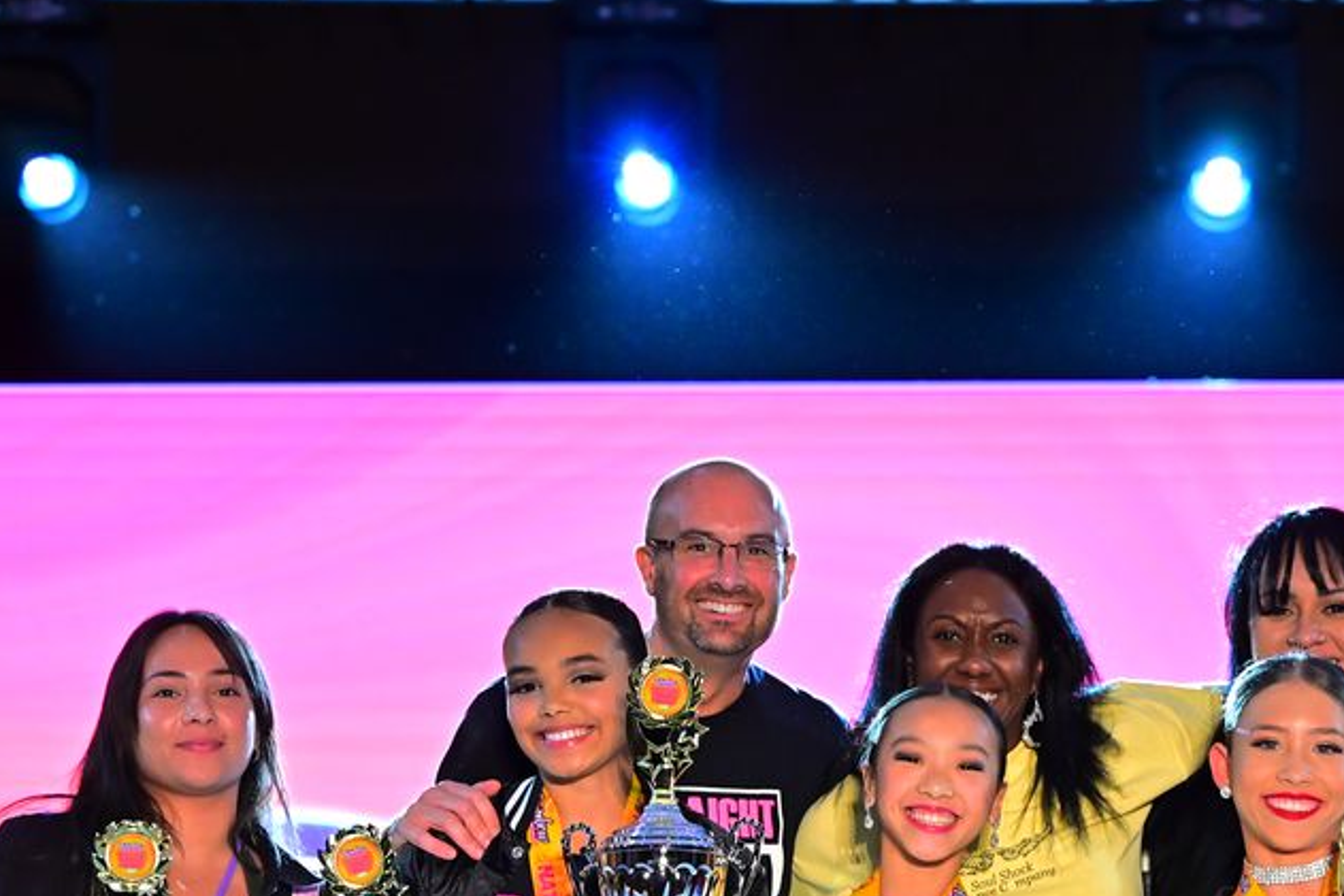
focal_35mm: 183
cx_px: 897
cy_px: 1056
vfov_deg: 7.4
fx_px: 6833
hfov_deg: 11.2
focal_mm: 77
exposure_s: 1/640
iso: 2500
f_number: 3.2
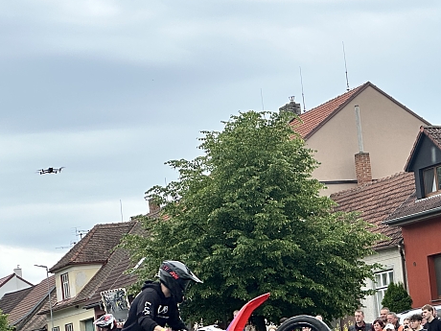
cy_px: 277
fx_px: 1707
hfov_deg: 14.7
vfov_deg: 11.0
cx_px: 302
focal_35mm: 134
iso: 32
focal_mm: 9
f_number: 2.8
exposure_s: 1/152
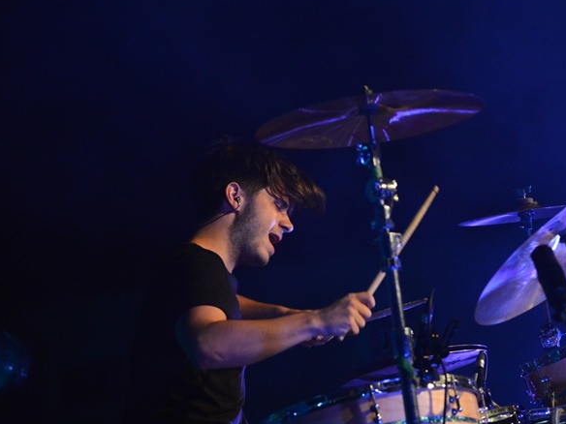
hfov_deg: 9.9
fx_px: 3270
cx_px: 400
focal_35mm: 200
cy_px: 282
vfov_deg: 7.4
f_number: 4.5
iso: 4000
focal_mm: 135
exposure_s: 1/400
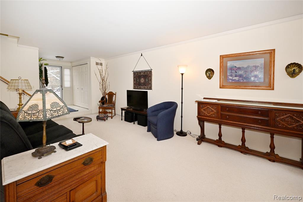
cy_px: 101
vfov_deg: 81.2
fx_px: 118
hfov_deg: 104.3
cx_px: 152
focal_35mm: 14
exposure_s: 1/60
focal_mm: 14
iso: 800
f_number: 9
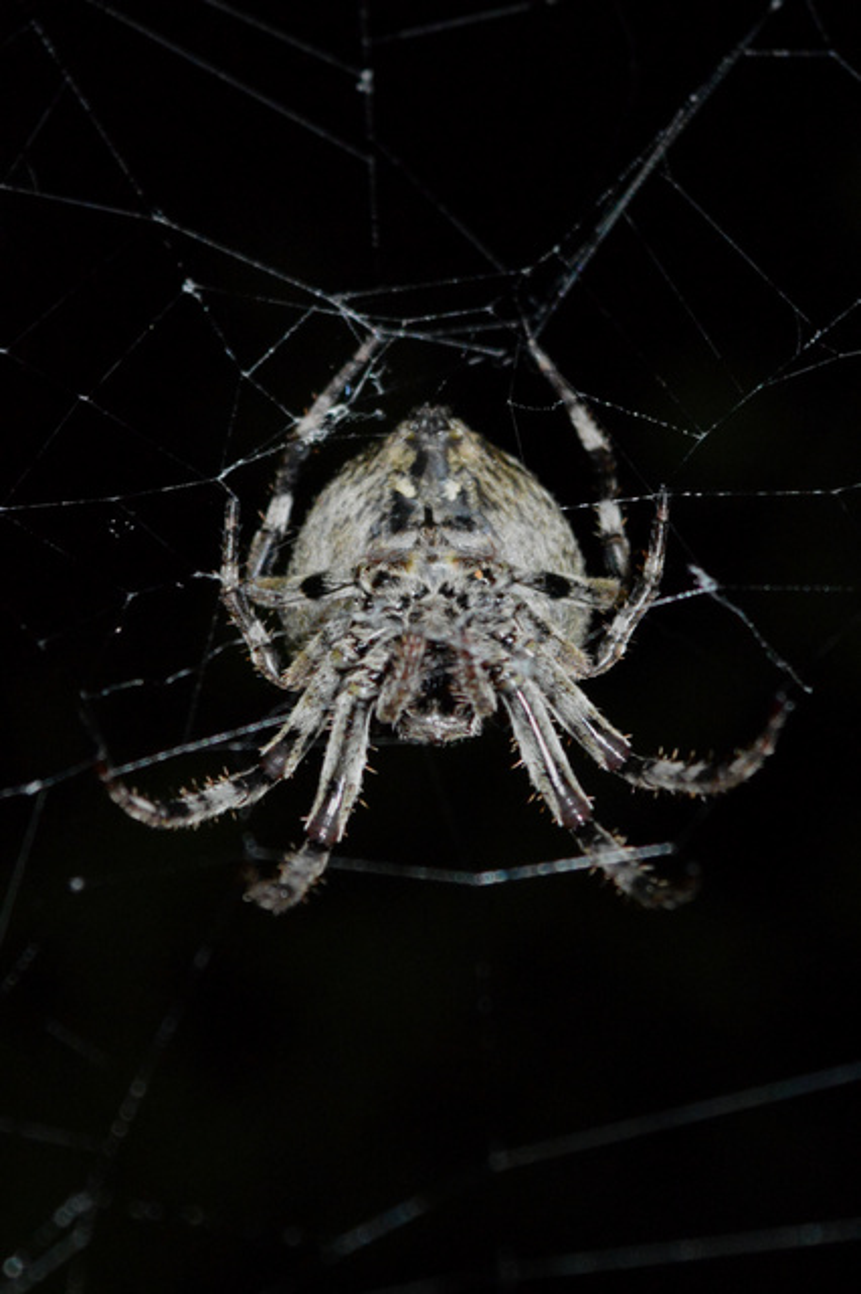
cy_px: 647
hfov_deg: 16.5
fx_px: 2963
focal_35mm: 82
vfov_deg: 24.6
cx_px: 430
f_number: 5.6
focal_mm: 55
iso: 3200
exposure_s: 1/60
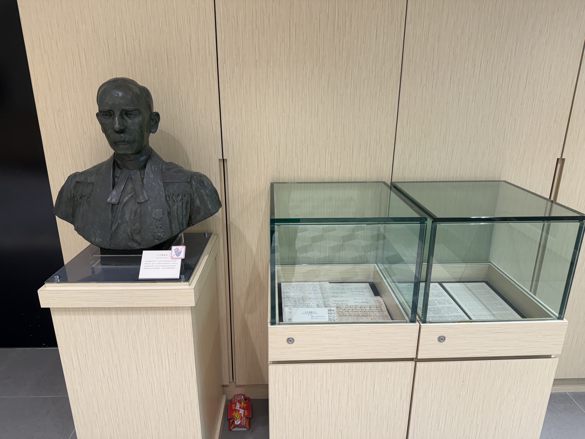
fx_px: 406
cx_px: 292
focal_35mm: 24
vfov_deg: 56.8
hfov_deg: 71.6
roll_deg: -0.4
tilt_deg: -18.0
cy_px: 220
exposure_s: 1/120
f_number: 1.78
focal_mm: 6.76
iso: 125
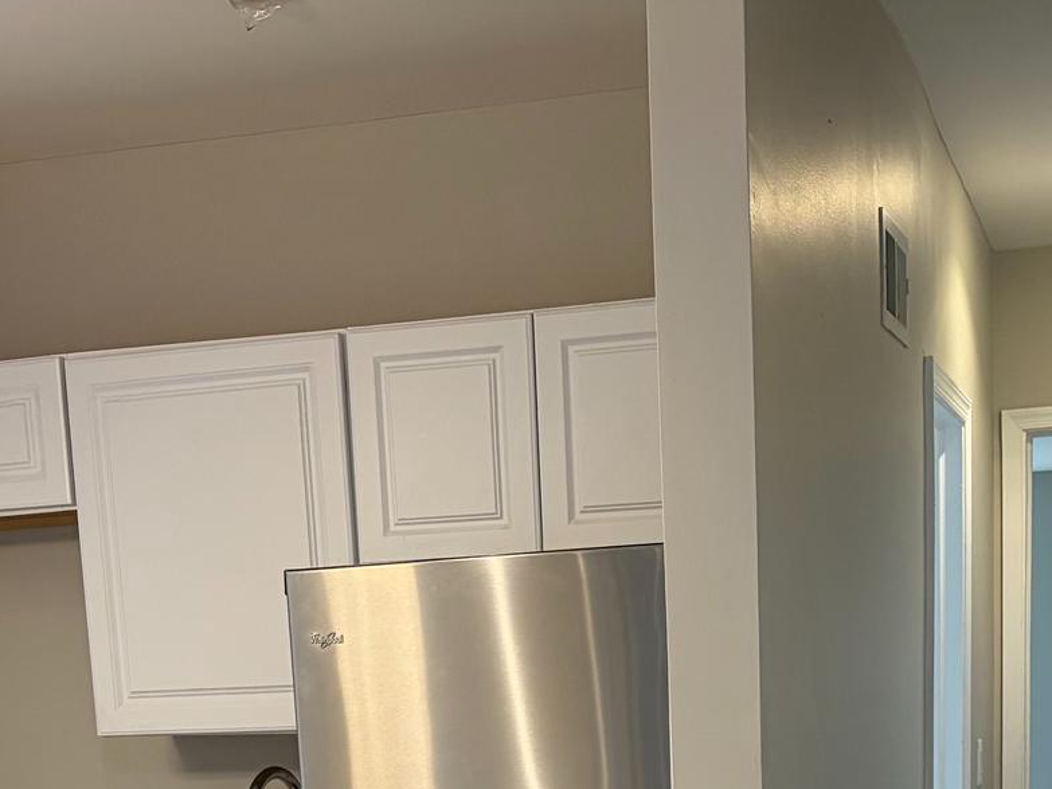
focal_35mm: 68
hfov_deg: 28.5
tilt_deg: -9.6
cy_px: 1020
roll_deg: +2.4
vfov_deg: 19.9
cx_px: 579
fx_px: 2066
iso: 160
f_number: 1.6
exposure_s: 1/60
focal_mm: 5.96
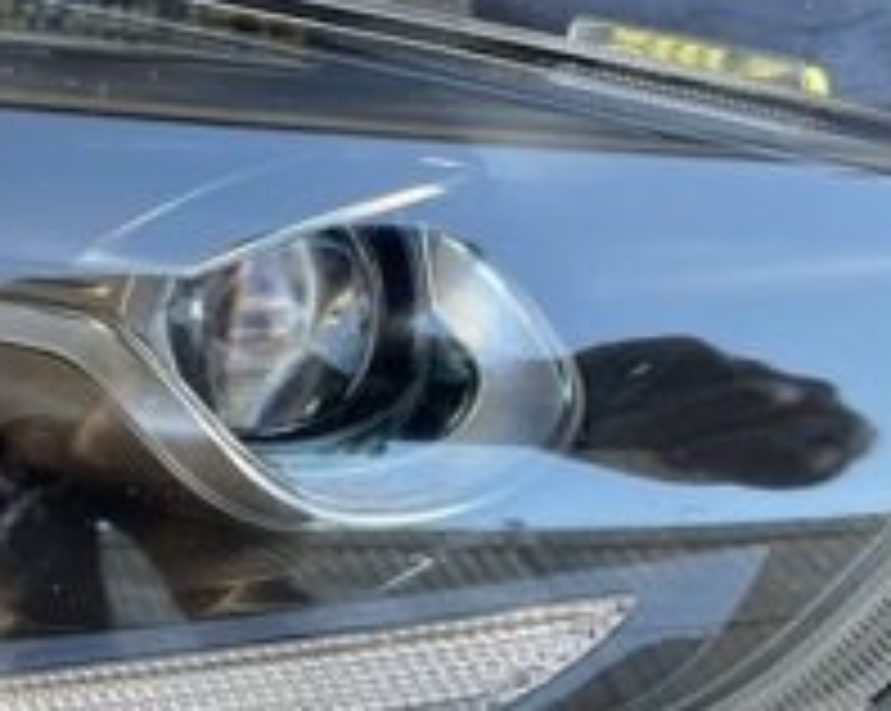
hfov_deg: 22.5
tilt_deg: -39.3
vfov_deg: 18.6
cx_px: 14
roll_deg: +23.5
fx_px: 2160
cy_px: 511
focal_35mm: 82
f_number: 1.6
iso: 100
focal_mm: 4.2
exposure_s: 1/121
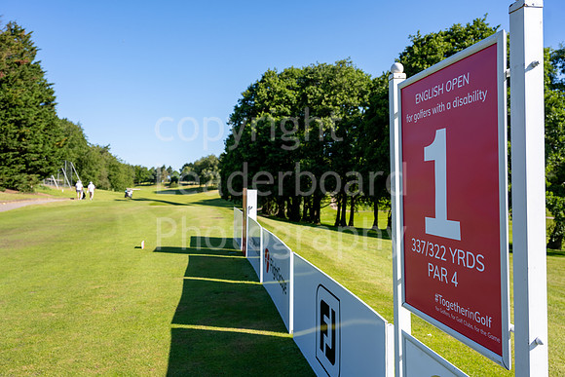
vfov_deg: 45.7
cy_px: 188
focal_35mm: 28
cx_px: 282
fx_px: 447
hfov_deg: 64.5
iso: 125
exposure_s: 1/400
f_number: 6.3
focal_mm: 28.5
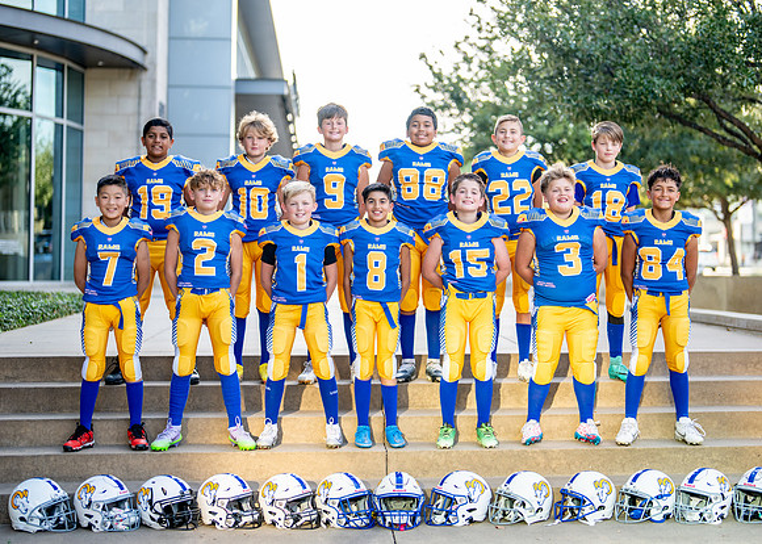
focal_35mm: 64
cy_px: 241
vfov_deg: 22.3
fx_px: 1379
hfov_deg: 30.9
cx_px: 400
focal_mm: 50
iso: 200
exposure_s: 1/1600
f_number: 1.2
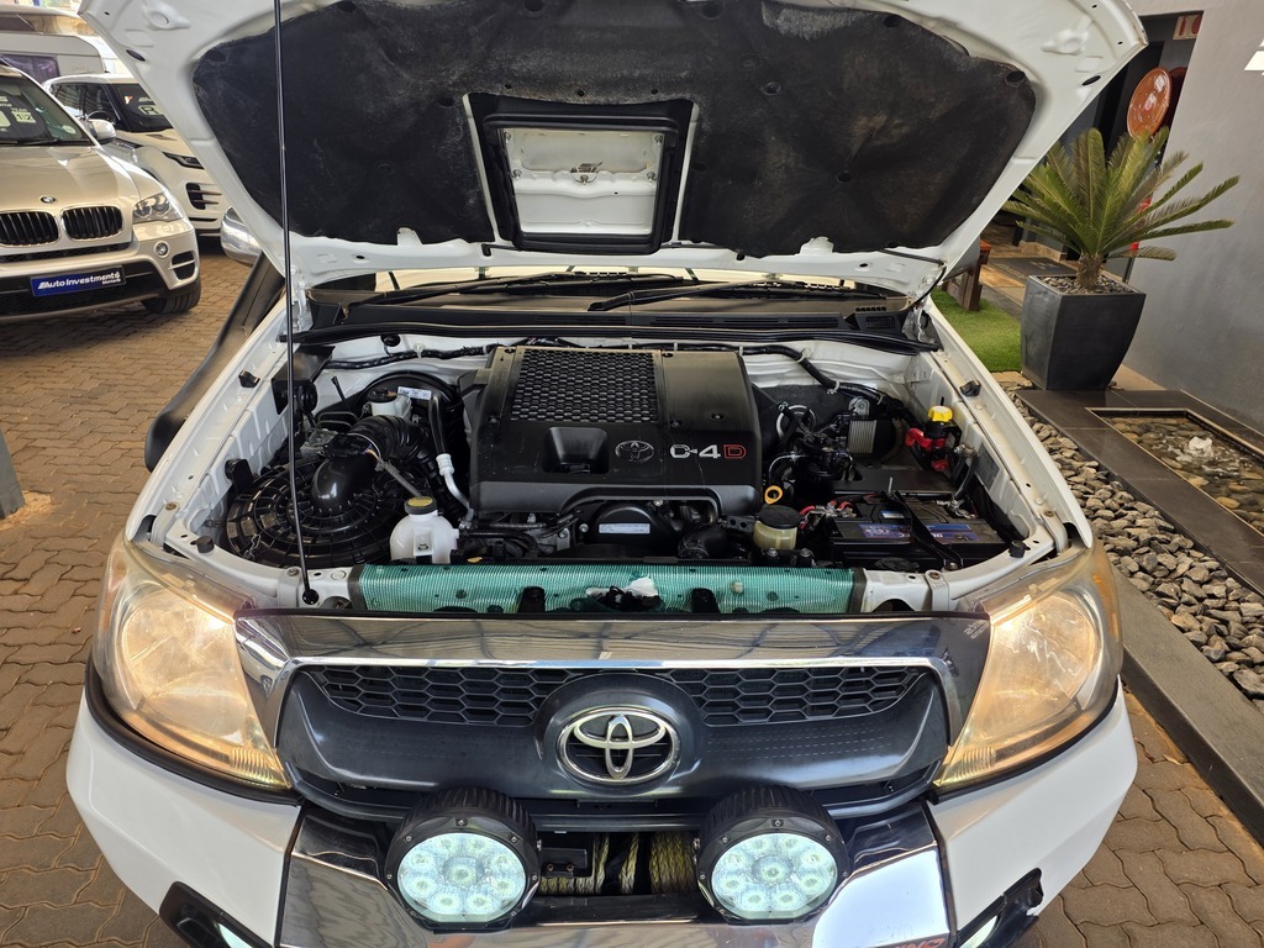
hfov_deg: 73.9
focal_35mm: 23
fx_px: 840
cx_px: 632
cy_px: 474
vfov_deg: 58.9
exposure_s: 1/180
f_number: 1.7
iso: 40
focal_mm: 6.25
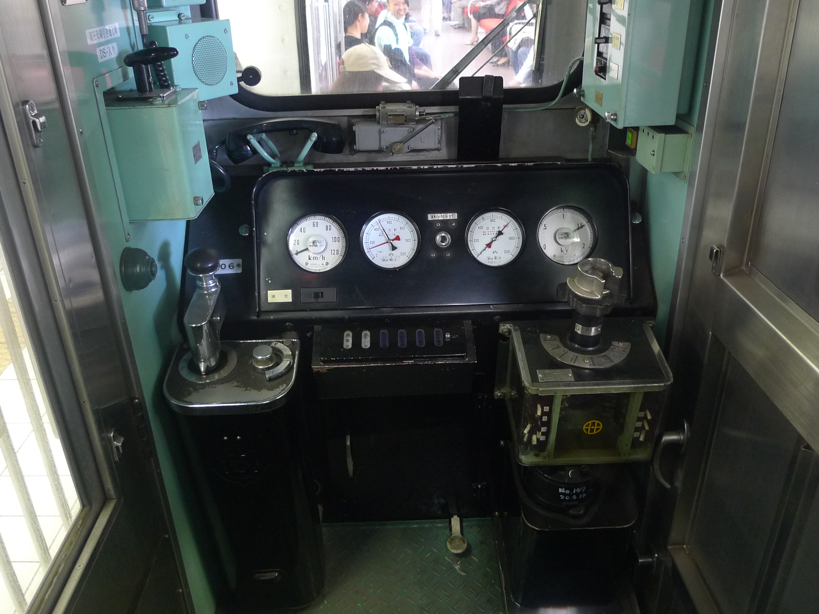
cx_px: 410
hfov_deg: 61.7
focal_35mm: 29
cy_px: 307
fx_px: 686
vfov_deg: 48.2
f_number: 2
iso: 200
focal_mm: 5.1
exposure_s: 1/6
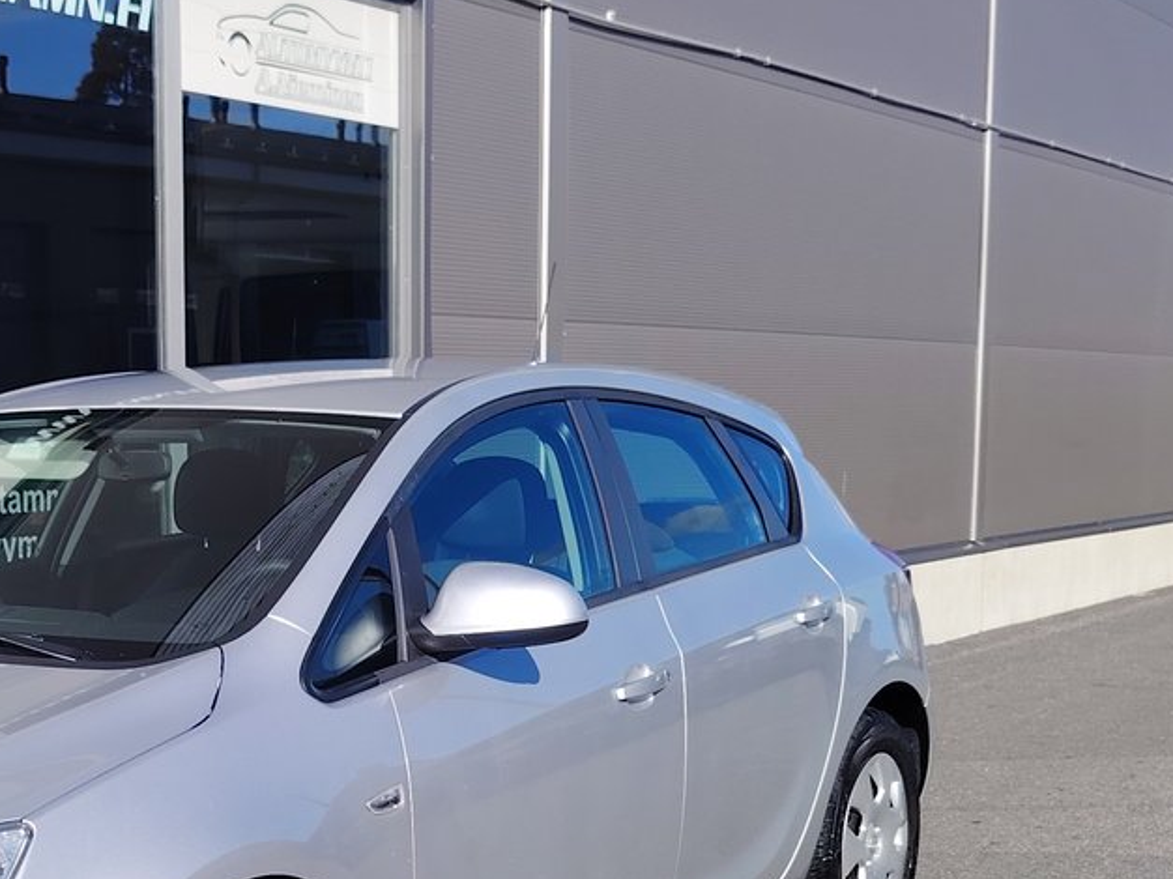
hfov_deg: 28.0
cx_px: 135
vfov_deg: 21.5
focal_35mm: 67
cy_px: 756
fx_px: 2270
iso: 100
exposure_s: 1/1057
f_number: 1.75
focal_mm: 5.25
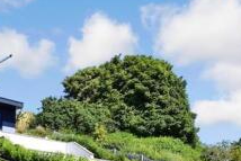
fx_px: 308
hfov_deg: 38.8
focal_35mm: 46
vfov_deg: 25.8
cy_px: 199
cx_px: 11
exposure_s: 1/500
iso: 400
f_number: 11
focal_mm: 10
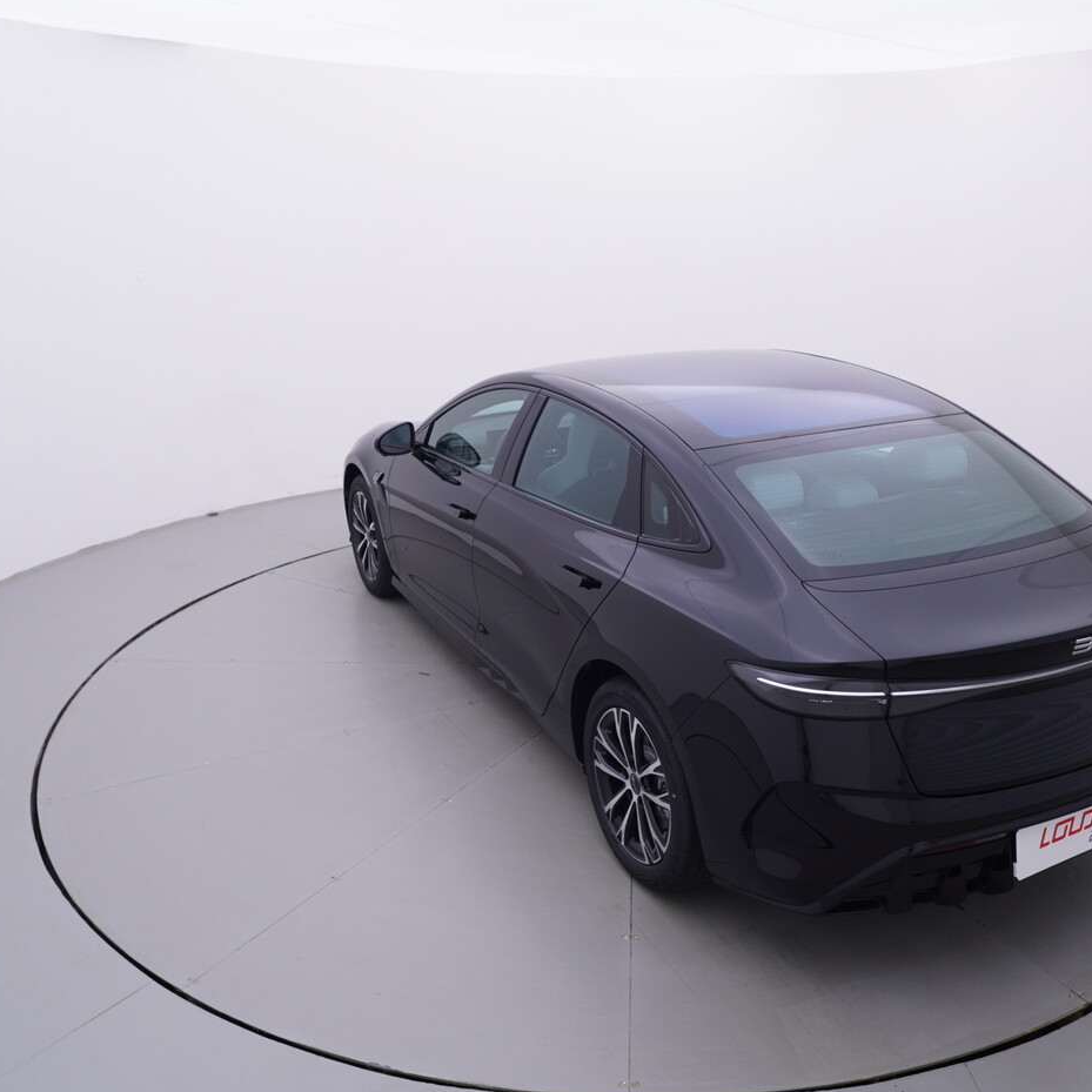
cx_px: 607
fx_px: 1059
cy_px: 540
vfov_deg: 54.6
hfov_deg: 54.4
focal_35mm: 30
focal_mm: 15
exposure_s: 1/80
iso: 200
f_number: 5
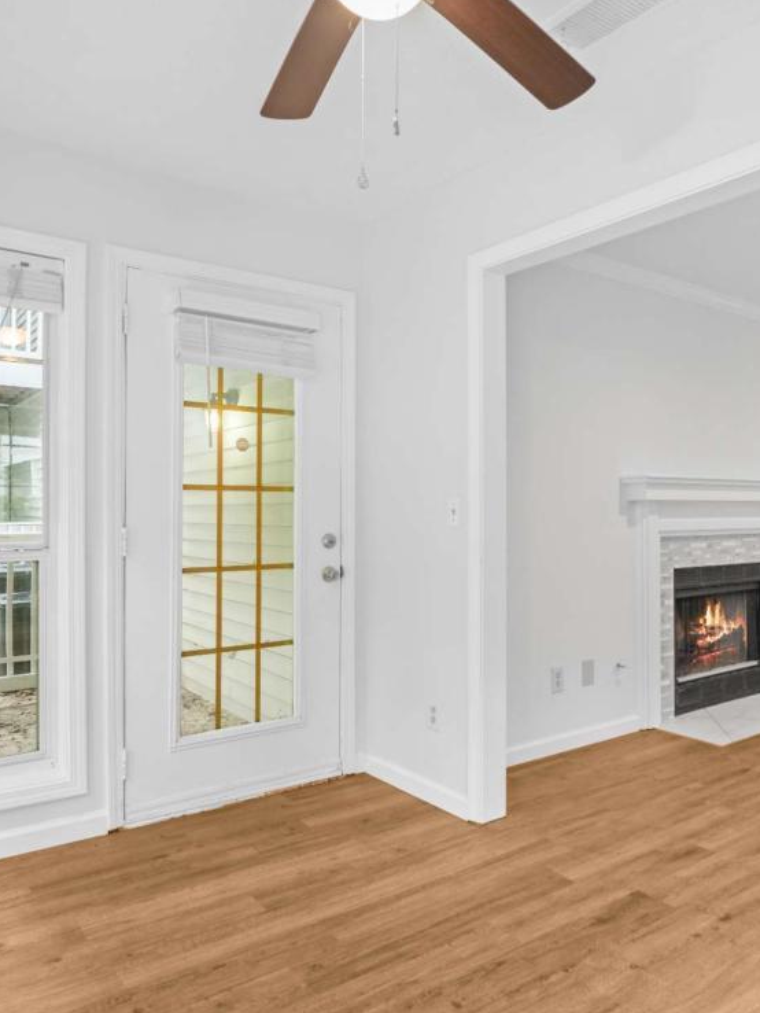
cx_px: 457
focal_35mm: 25
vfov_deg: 69.4
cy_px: 523
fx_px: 731
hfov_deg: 54.5
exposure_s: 1/2
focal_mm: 16
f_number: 8
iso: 400
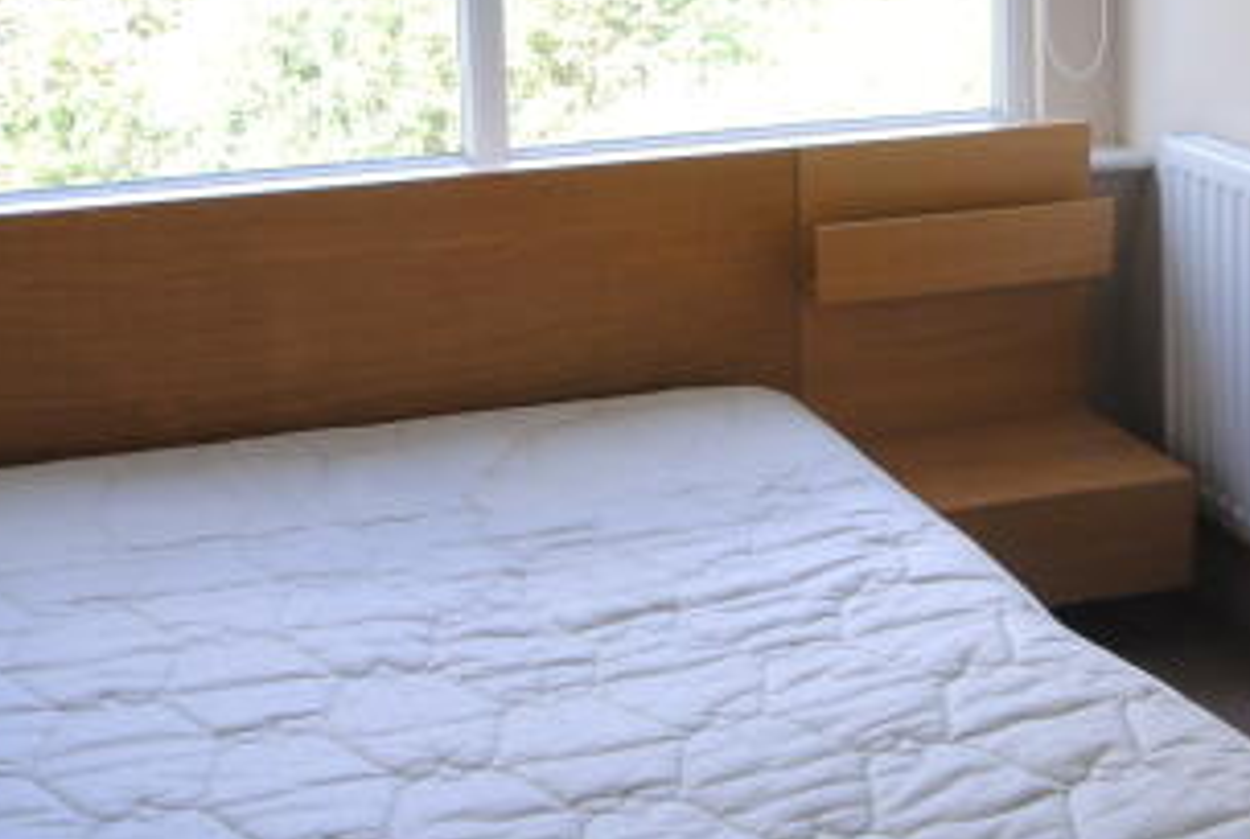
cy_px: 257
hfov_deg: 26.6
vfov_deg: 18.0
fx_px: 2633
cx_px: 789
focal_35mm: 76
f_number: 5
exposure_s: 1/50
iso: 200
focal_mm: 15
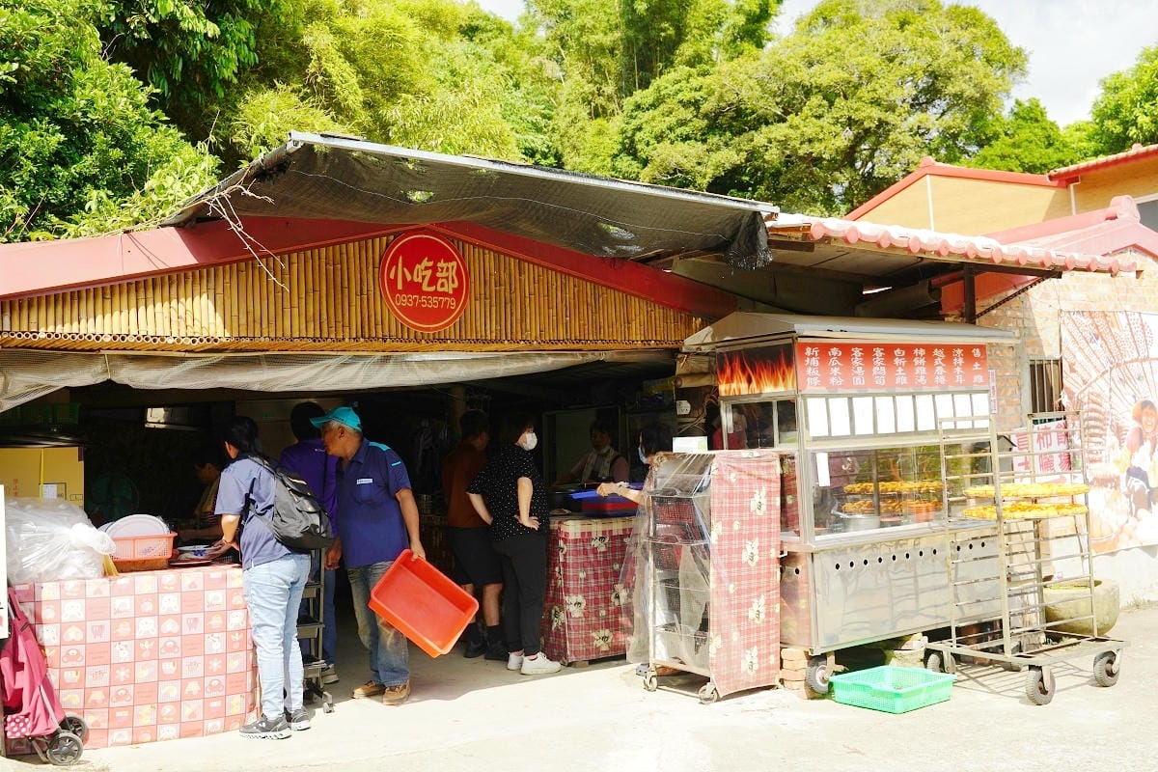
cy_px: 386
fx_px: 1190
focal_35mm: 37
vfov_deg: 35.9
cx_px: 579
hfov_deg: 51.9
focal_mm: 37
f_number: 5.6
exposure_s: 1/100
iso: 100
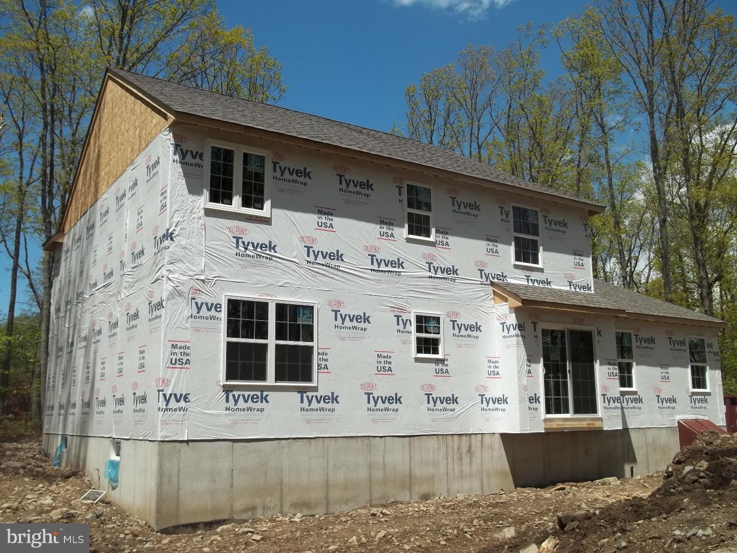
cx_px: 368
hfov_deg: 55.4
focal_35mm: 33
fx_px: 703
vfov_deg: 42.9
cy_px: 276
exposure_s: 1/250
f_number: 8
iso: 64
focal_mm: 5.9
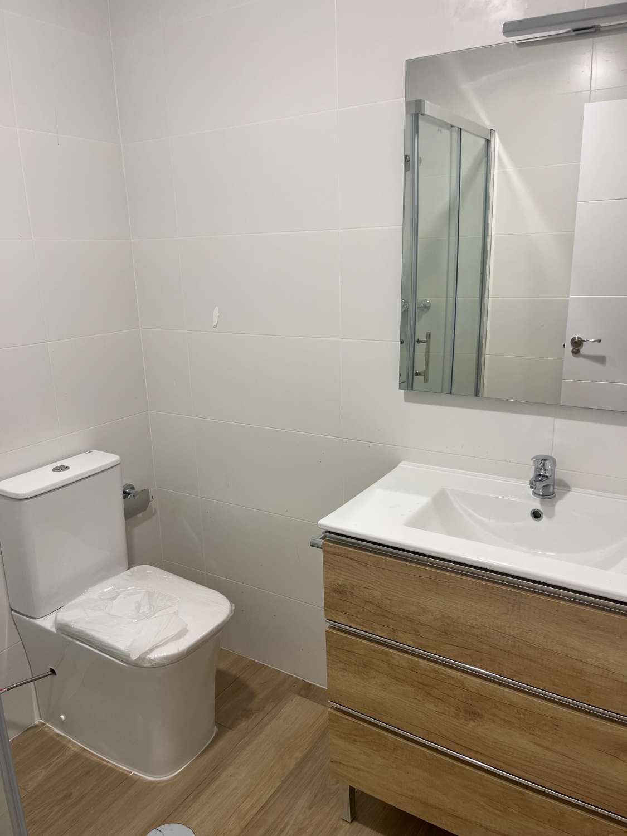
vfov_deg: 67.3
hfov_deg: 53.1
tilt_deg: -15.0
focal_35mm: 26
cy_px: 418
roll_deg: +2.2
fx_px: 628
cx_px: 314
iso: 80
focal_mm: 5.1
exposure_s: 1/100
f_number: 1.6
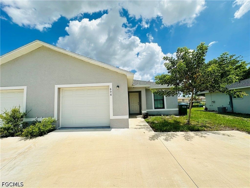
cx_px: 125
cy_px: 94
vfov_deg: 85.7
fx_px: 101
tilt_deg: +5.7
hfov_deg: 102.1
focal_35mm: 14
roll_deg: +1.4
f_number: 2.2
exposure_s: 1/3125
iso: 50
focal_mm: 2.22
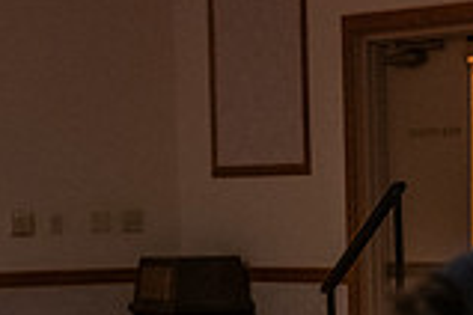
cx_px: 592
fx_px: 3363
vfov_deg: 5.4
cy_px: 204
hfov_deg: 8.0
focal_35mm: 256
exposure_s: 1/160
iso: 4000
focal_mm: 70
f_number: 3.2
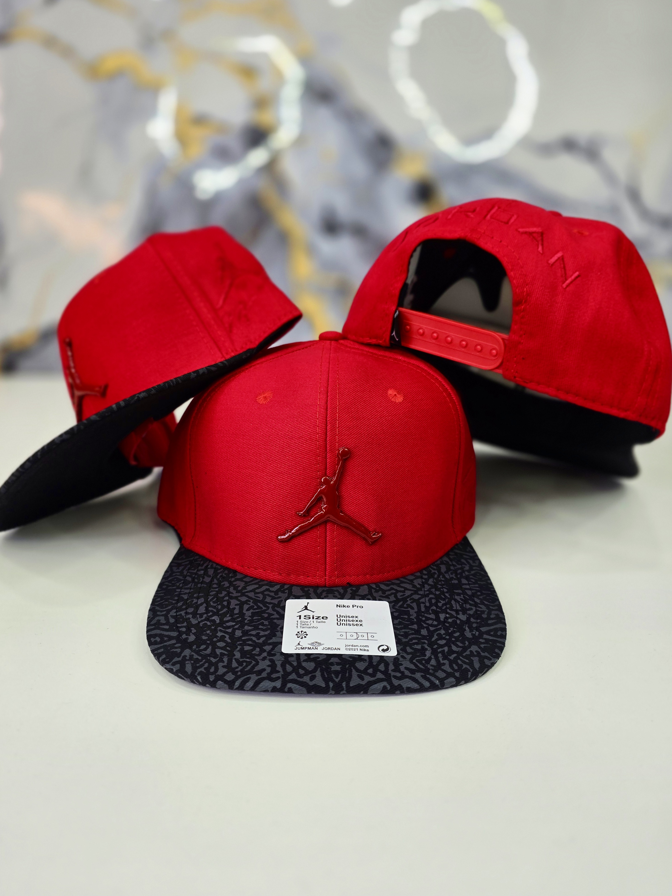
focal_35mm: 23
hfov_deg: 58.9
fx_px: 595
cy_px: 448
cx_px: 336
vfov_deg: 73.9
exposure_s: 1/101
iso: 50
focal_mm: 6.3
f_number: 1.7
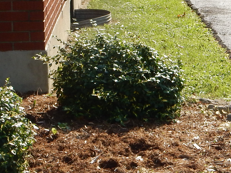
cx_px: 142
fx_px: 988
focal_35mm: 148
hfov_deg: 13.3
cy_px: -75
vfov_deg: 9.8
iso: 125
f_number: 4.2
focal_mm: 7.6
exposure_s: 1/640
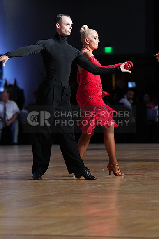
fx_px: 1152
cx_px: 80
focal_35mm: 174
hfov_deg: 7.9
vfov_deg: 11.8
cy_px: 120
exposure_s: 1/250
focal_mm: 174
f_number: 4
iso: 2500
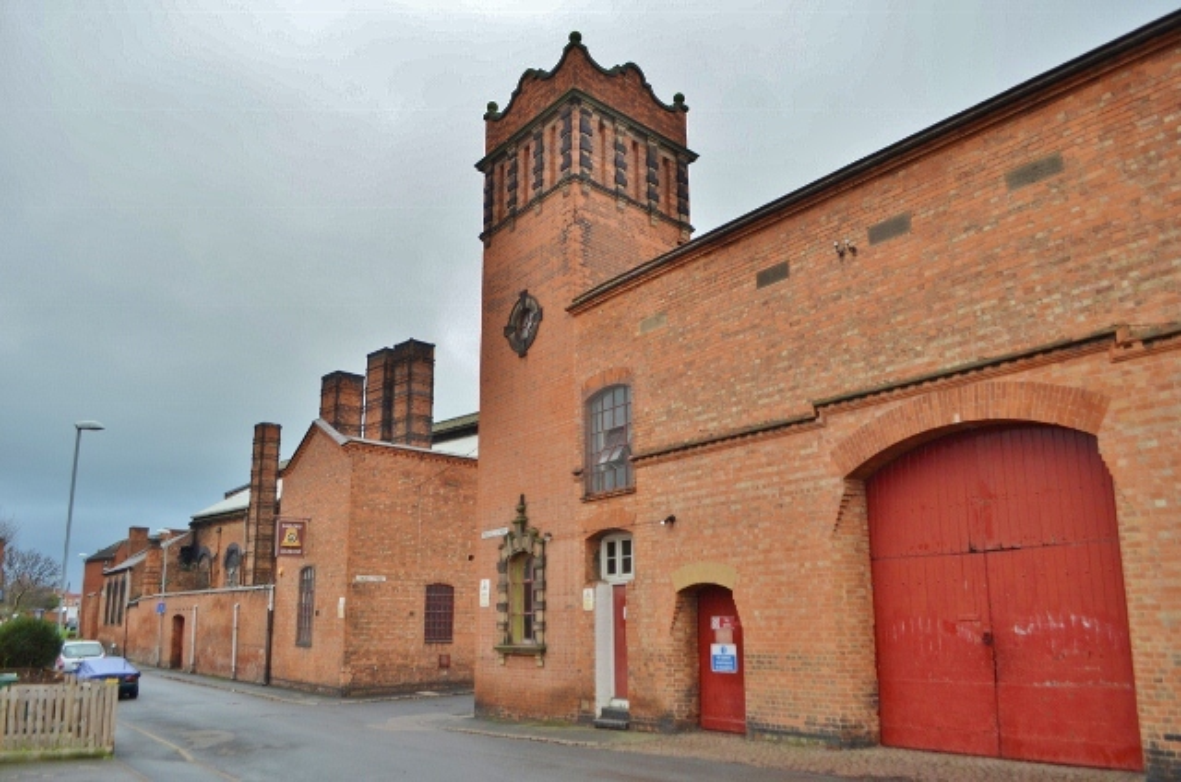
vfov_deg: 47.7
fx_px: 884
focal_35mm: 27
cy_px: 391
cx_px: 590
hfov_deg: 67.5
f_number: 5
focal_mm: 18
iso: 160
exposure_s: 1/100
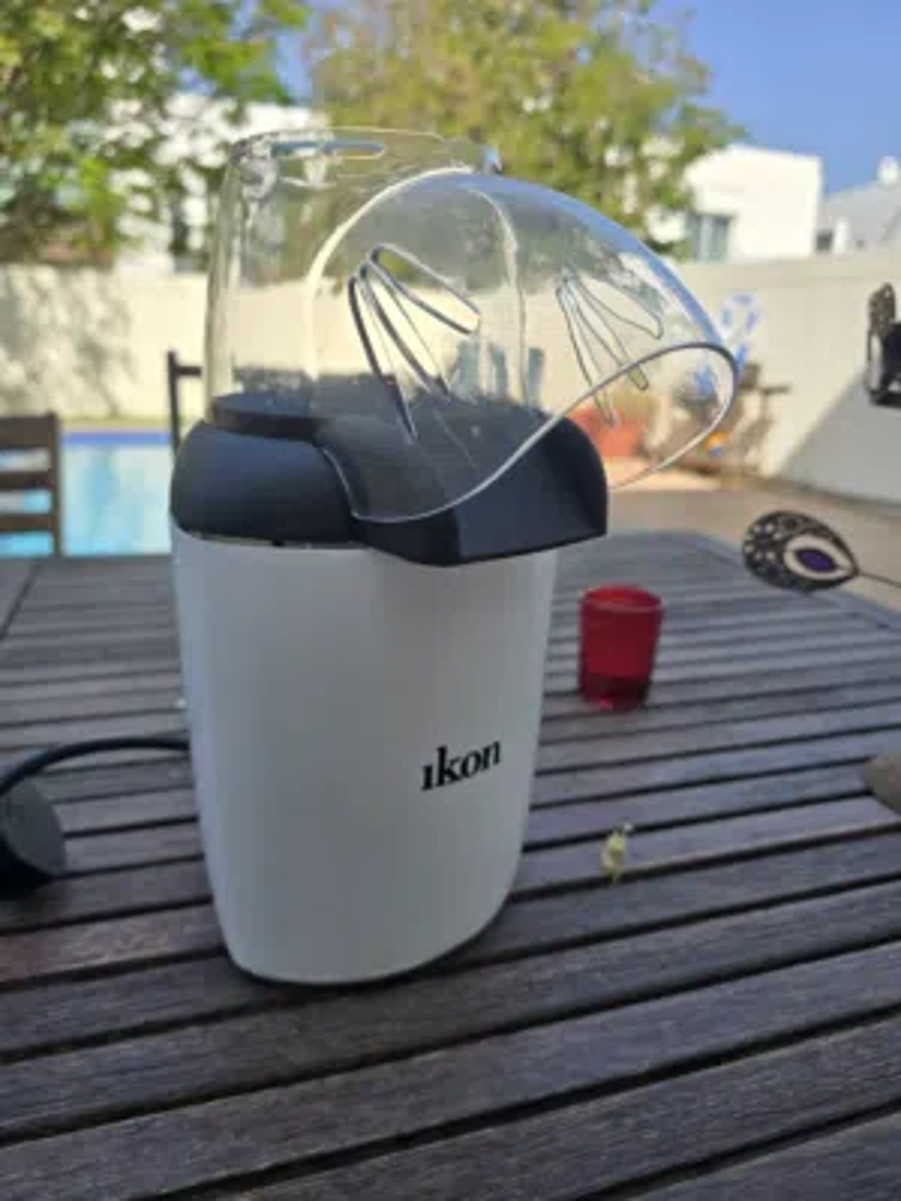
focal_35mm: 23
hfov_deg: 58.9
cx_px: 450
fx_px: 798
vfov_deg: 73.9
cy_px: 600
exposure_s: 1/740
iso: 12
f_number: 1.7
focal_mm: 6.3
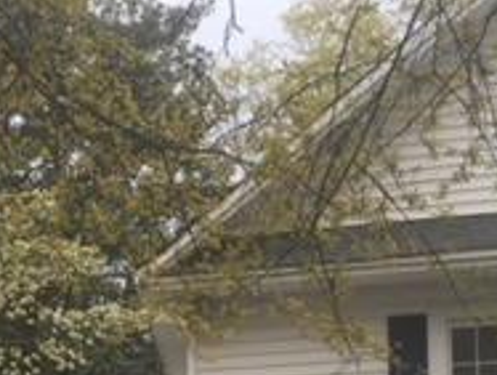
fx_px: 1424
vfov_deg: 13.9
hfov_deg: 18.9
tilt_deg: +3.1
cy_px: 593
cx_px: -74
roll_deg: +0.4
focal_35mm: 99
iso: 32
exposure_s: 1/465
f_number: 2.2
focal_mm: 4.15
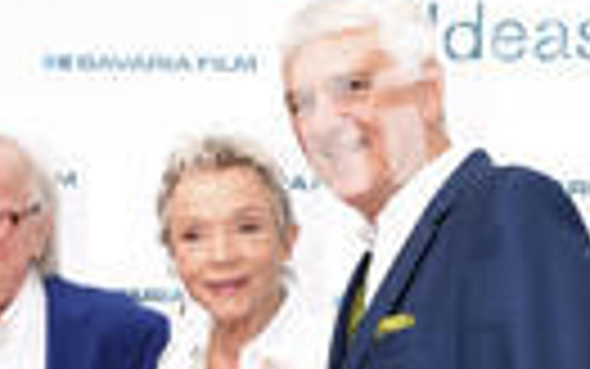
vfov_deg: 12.3
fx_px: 1496
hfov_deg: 22.0
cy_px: 765
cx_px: 113
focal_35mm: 93
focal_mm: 20
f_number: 5.6
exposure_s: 1/160
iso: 320
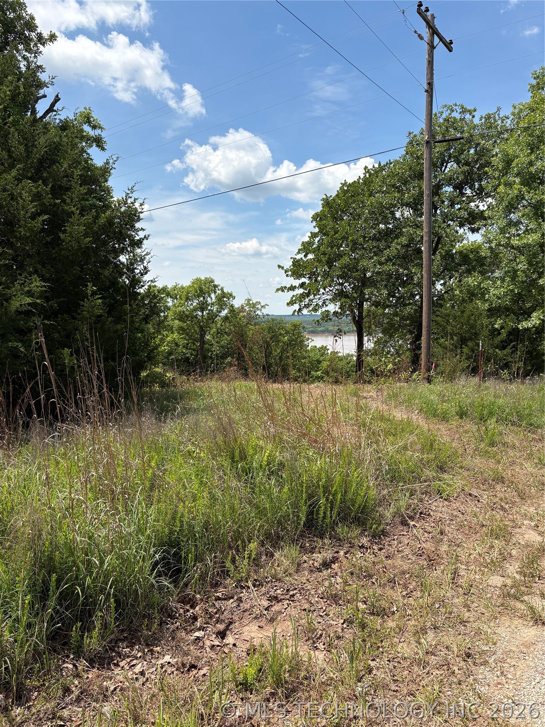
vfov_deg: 67.3
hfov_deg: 53.1
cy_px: 364
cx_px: 272
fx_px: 546
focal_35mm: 26
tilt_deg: -6.1
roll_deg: -0.8
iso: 50
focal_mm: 5.96
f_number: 1.6
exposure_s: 1/3279
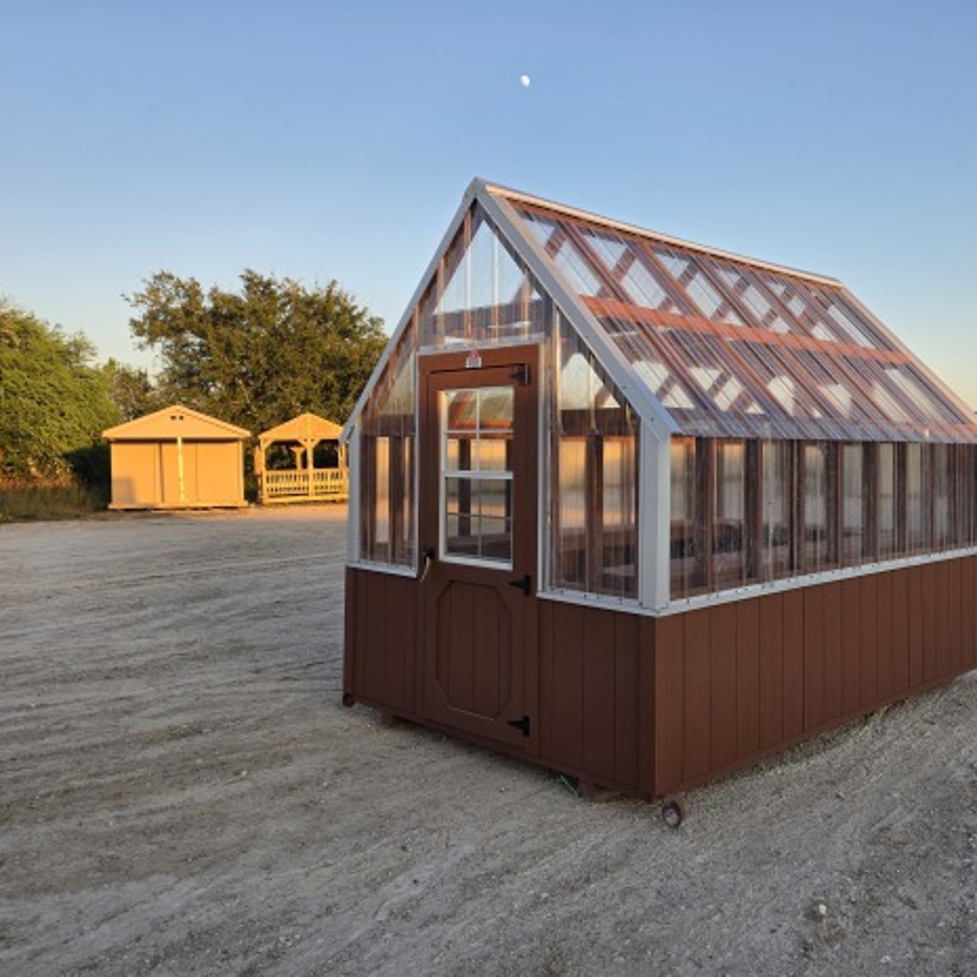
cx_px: 628
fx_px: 894
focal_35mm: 28
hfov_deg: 56.4
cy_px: 479
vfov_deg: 57.3
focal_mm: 6.5
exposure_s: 1/210
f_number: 1.4
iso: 10
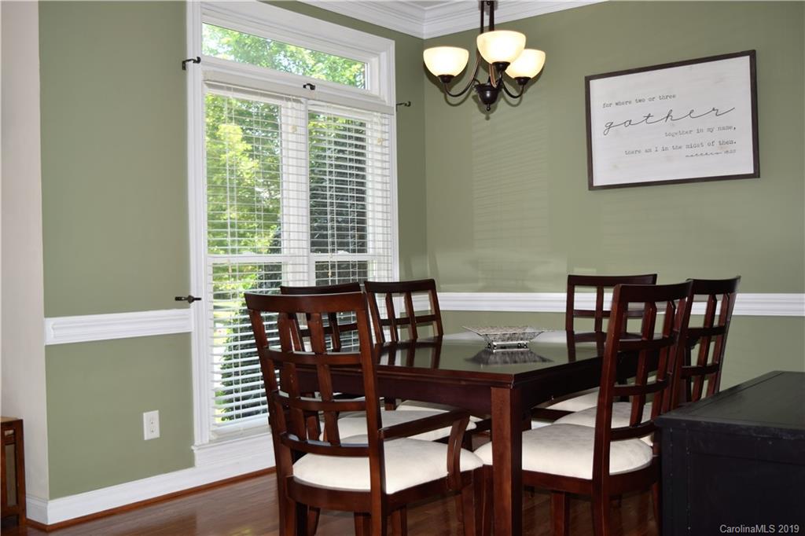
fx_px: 905
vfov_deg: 33.0
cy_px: 268
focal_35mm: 40
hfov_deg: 47.9
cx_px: 402
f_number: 4
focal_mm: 27
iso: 100
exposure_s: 1/60
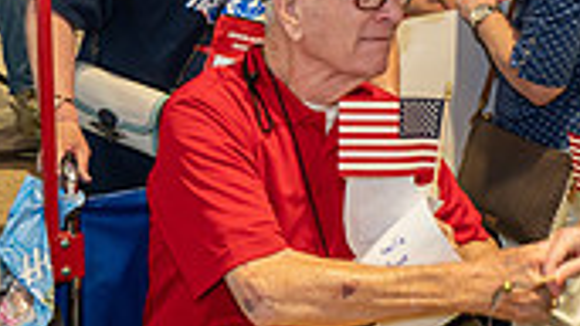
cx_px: 200
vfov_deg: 14.2
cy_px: 166
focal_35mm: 85
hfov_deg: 24.9
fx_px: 1307
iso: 1000
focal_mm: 24
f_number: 4
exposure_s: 1/40
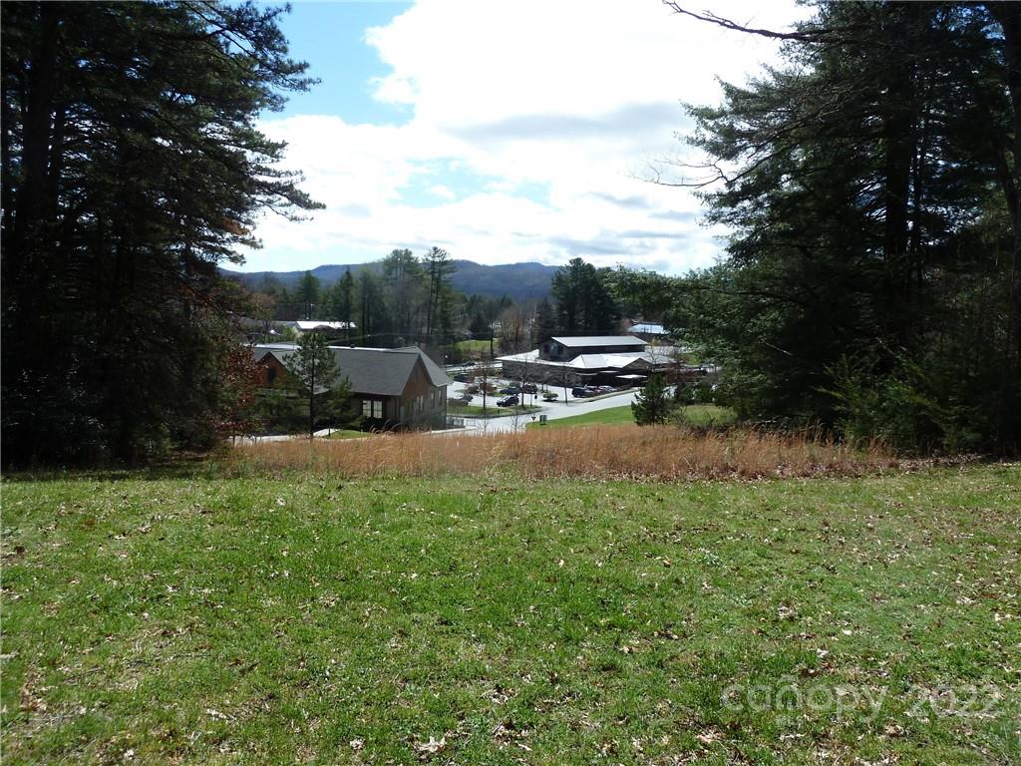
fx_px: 737
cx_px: 510
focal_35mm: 25
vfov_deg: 54.9
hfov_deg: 69.4
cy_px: 383
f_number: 4
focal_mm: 4.1
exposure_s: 1/500
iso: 80
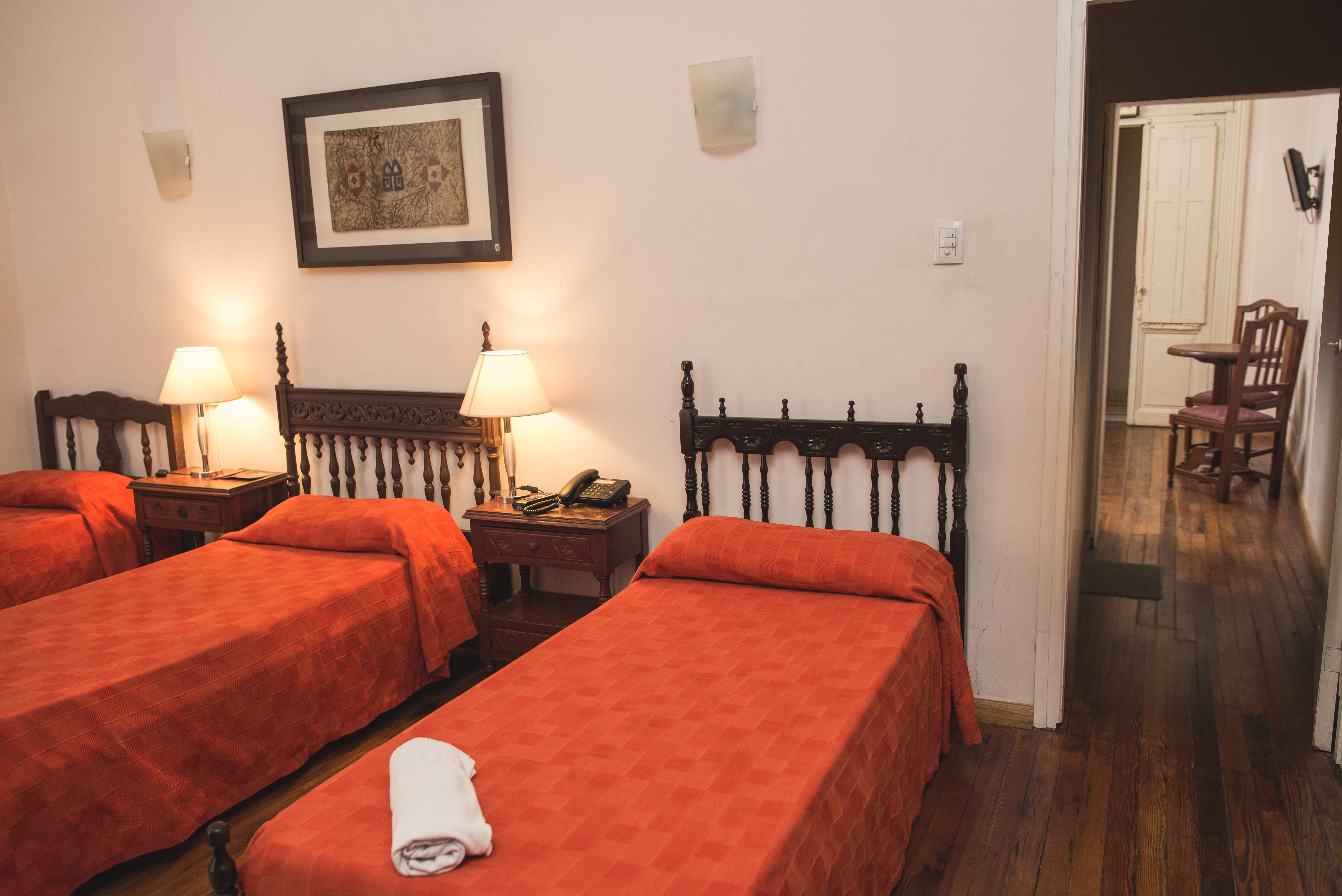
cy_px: 448
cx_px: 671
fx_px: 1044
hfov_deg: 65.5
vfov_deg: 46.4
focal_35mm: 28
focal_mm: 28
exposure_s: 1/30
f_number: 4
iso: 400
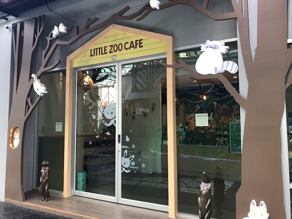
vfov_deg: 48.2
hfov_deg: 61.7
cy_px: 107
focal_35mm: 29
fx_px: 245
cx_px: 145
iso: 20
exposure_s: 1/33
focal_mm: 3.99
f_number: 1.8
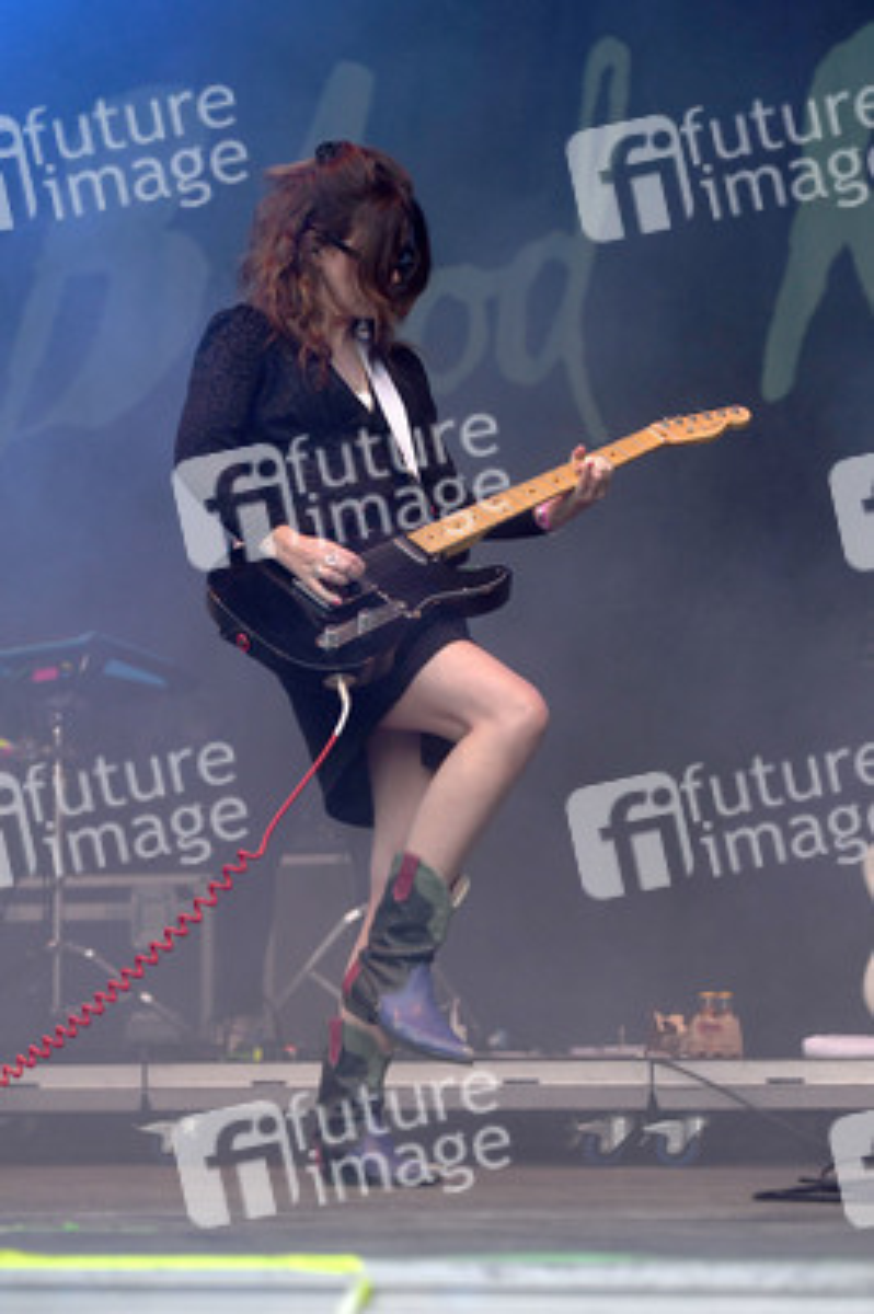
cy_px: 657
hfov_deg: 16.6
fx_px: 2991
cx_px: 437
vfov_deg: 24.8
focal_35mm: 82
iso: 1000
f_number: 3.5
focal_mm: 82
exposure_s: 1/320
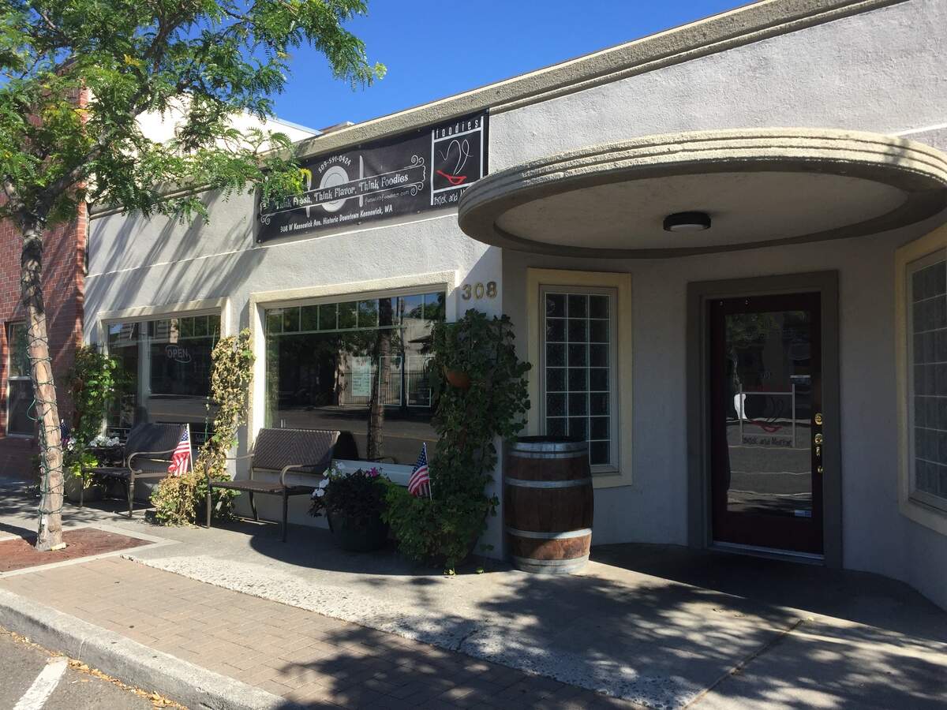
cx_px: 474
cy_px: 355
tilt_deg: +1.5
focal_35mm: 29
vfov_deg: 48.2
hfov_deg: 61.7
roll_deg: +0.6
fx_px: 793
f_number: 2.2
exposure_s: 1/942
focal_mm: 4.15
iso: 32
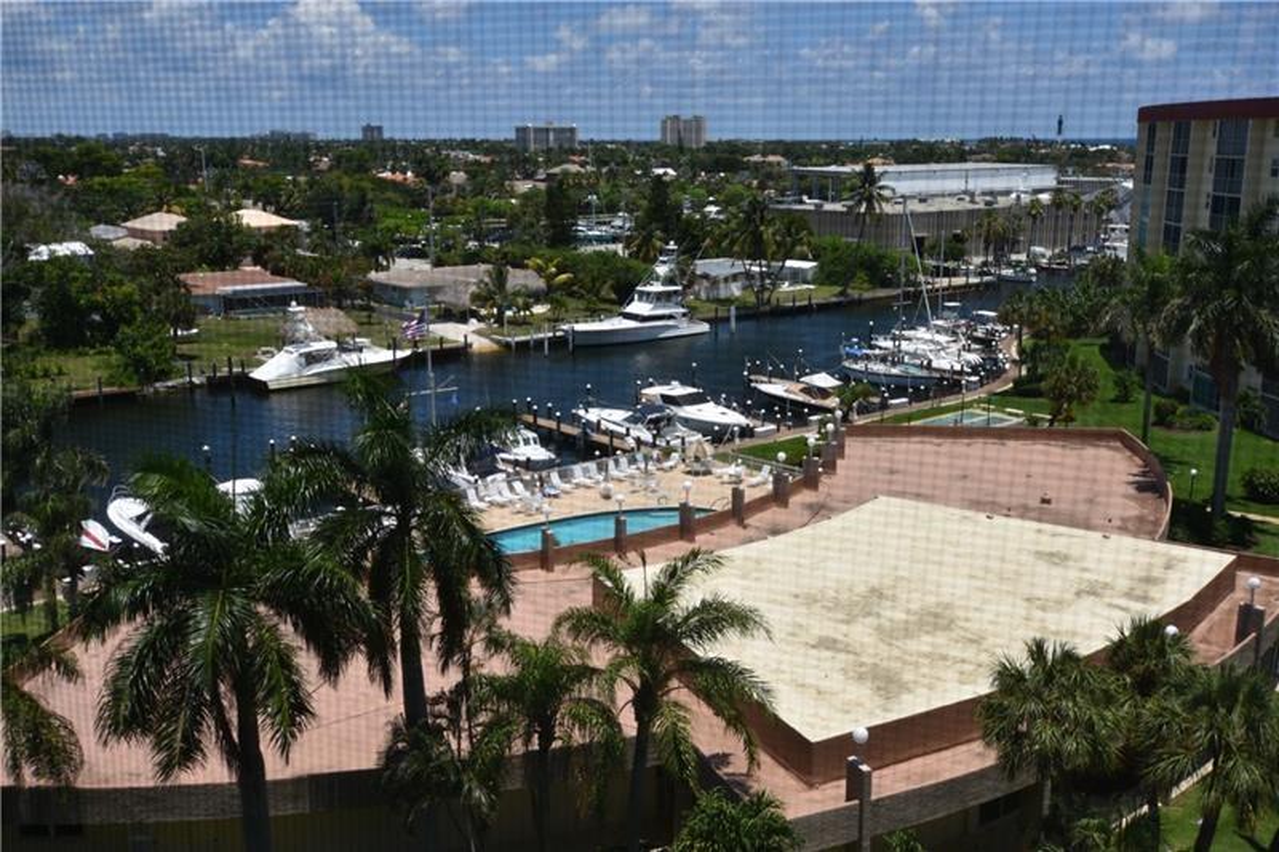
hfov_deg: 53.1
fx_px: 1279
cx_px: 640
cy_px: 426
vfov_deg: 36.9
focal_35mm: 36
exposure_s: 1/250
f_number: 8
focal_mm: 24
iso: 100
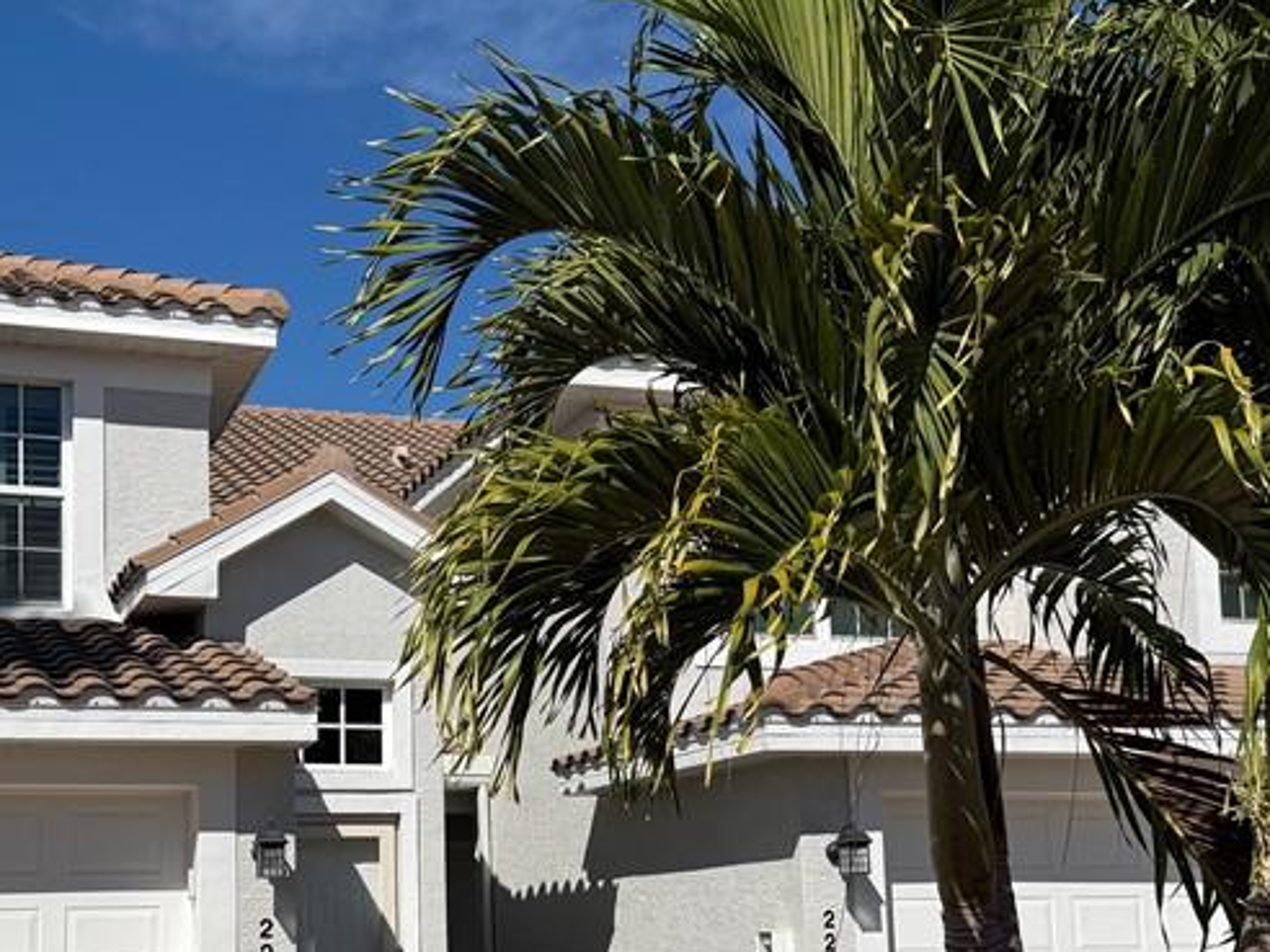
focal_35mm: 50
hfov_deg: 37.8
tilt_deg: +7.2
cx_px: 428
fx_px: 1834
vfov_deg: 28.7
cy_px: 717
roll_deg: +1.2
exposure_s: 1/9091
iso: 80
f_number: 1.78
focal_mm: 6.76
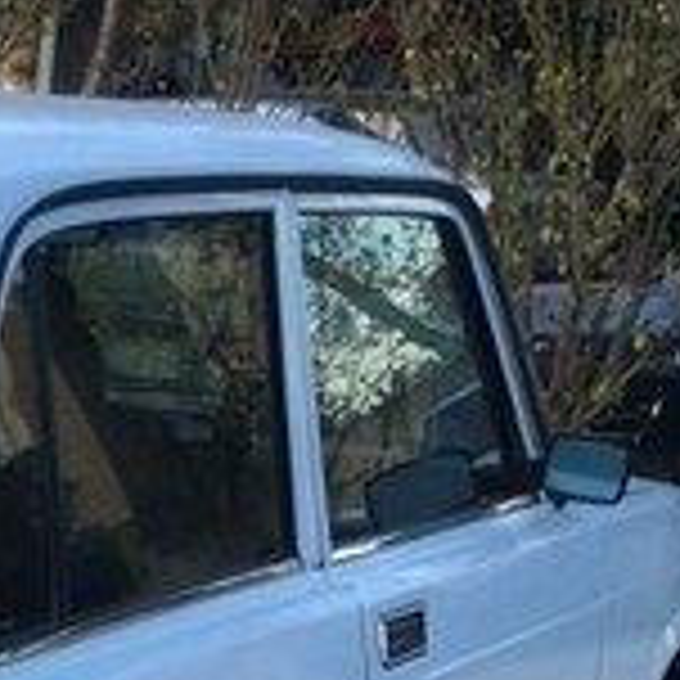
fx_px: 2489
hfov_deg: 14.5
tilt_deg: -22.7
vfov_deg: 14.5
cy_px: 1034
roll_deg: -4.3
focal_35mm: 112
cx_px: -333
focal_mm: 4.15
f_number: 2.2
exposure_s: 1/167
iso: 32
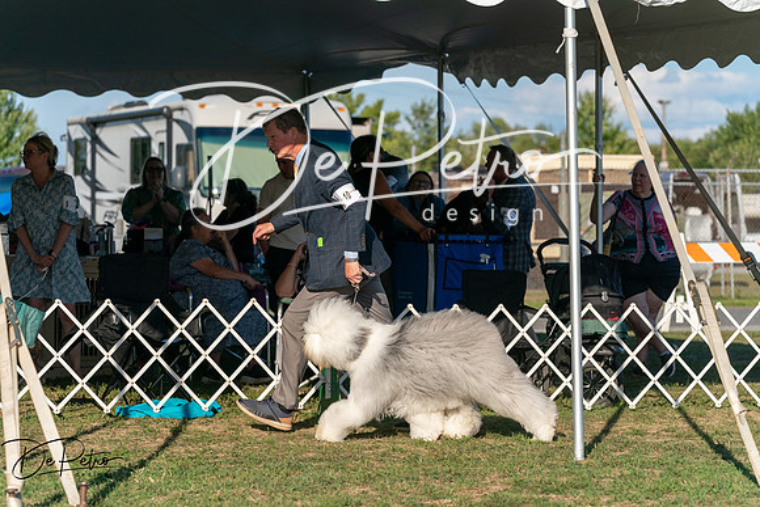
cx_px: 380
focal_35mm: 130
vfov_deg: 10.6
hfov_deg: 15.8
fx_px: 2745
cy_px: 254
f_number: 5
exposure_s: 1/2000
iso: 250
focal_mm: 130
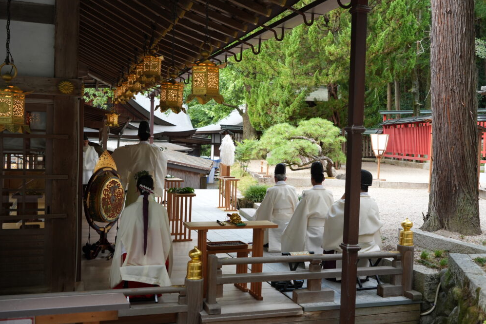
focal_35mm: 38
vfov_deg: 35.1
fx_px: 513
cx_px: 247
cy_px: 160
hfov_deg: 50.7
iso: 800
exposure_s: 1/125
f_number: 3.5
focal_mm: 37
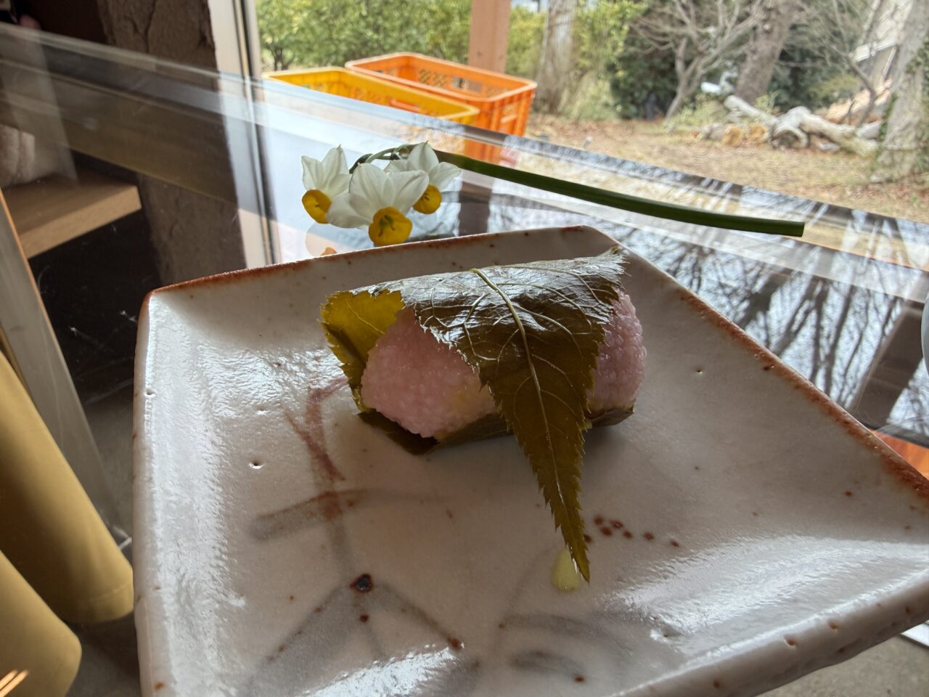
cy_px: 348
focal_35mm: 24
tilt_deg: -36.1
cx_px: 464
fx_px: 644
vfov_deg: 56.8
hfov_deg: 71.6
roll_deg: -0.2
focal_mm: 2.22
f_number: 2.2
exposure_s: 1/138
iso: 50
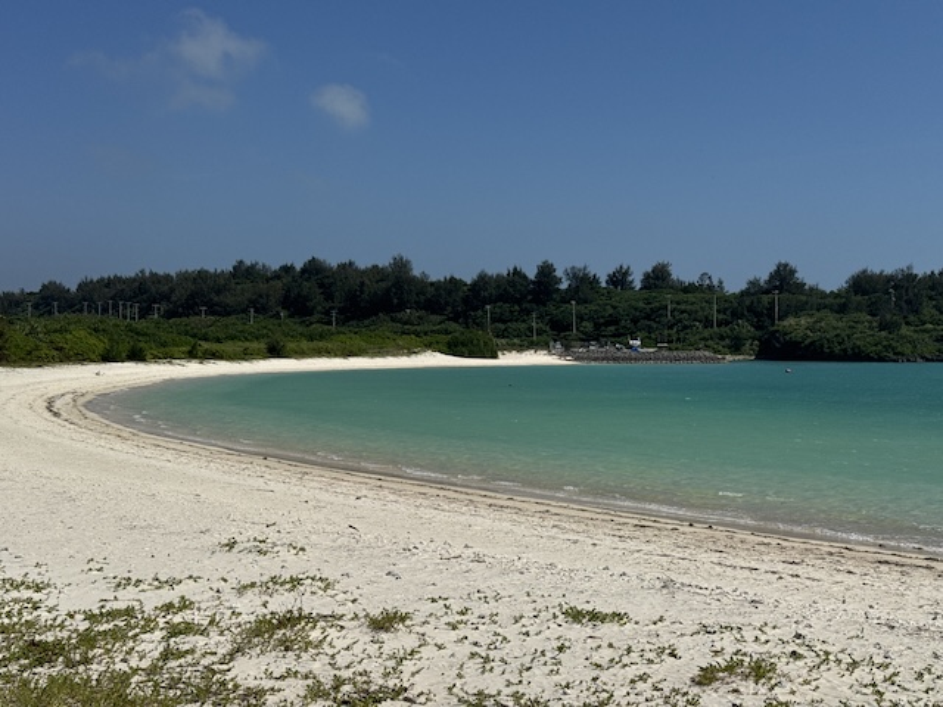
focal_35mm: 48
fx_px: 1308
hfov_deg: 39.7
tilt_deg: -0.6
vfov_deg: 30.3
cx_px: 472
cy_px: 354
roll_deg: +0.2
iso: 64
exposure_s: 1/12500
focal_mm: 6.76
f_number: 1.78
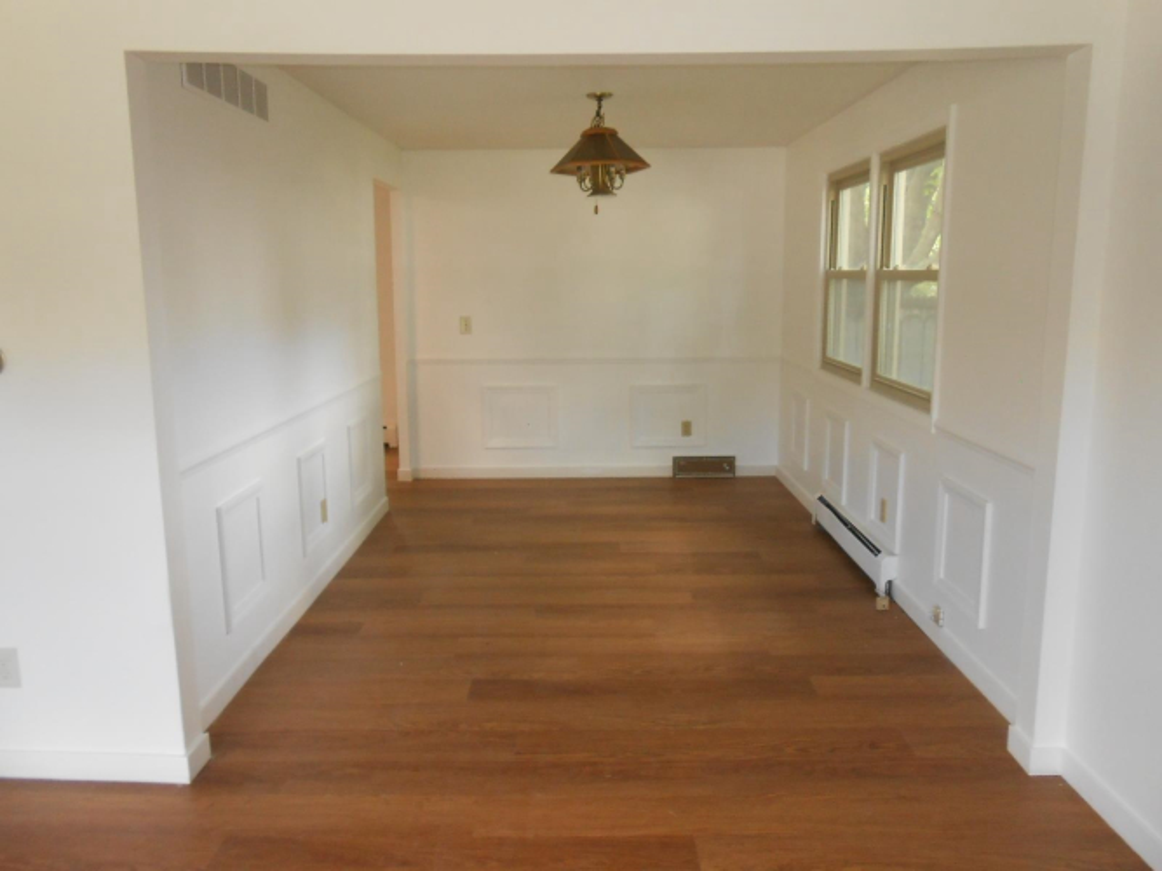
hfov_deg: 67.3
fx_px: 873
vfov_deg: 53.0
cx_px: 581
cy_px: 436
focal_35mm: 26
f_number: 3.5
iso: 250
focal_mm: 4.6
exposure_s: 1/30
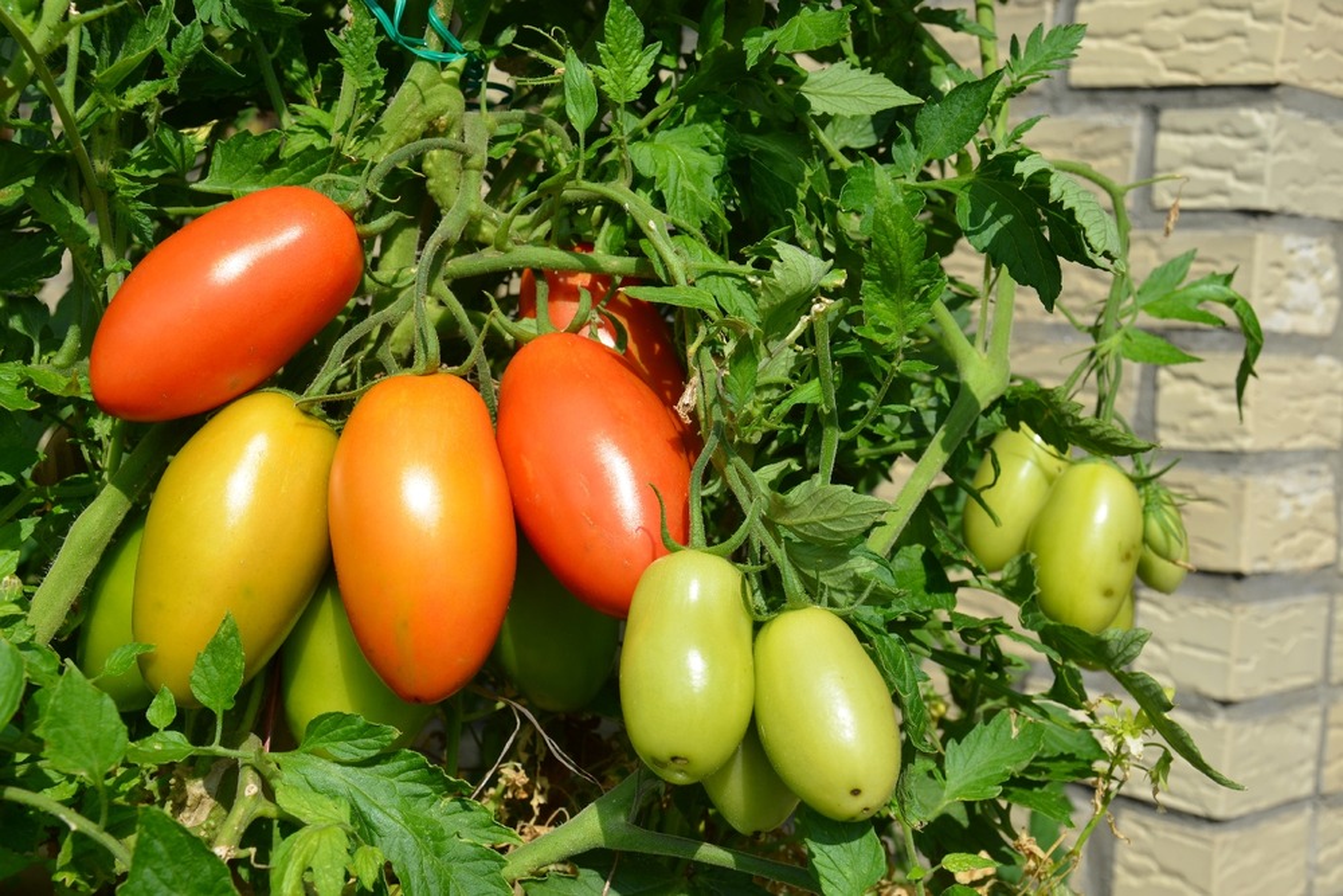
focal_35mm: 51
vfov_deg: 26.5
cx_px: 672
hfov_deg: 38.9
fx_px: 1903
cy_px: 448
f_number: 9
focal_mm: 34
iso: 100
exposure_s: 1/320
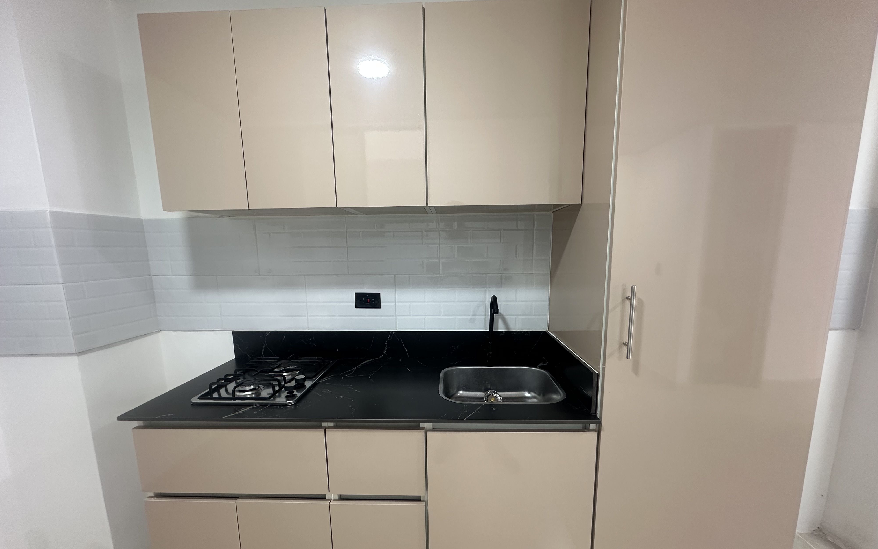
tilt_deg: -9.5
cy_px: 308
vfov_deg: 74.5
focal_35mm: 15
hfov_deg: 101.5
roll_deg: +1.2
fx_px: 359
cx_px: 440
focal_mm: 2.22
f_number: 2.2
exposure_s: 1/60
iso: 160
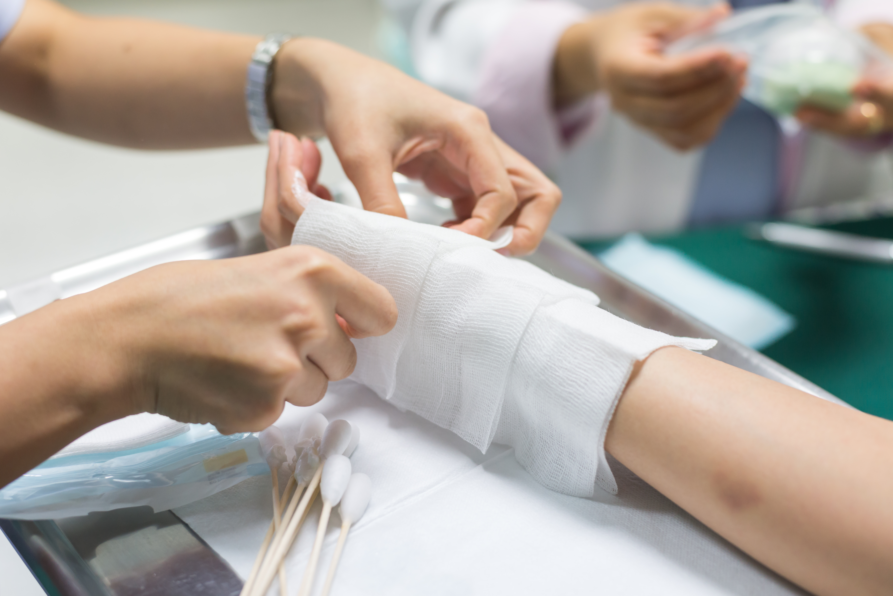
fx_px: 1241
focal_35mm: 50
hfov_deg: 39.6
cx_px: 446
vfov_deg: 27.0
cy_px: 298
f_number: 3.2
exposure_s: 1/125
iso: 1250
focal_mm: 50
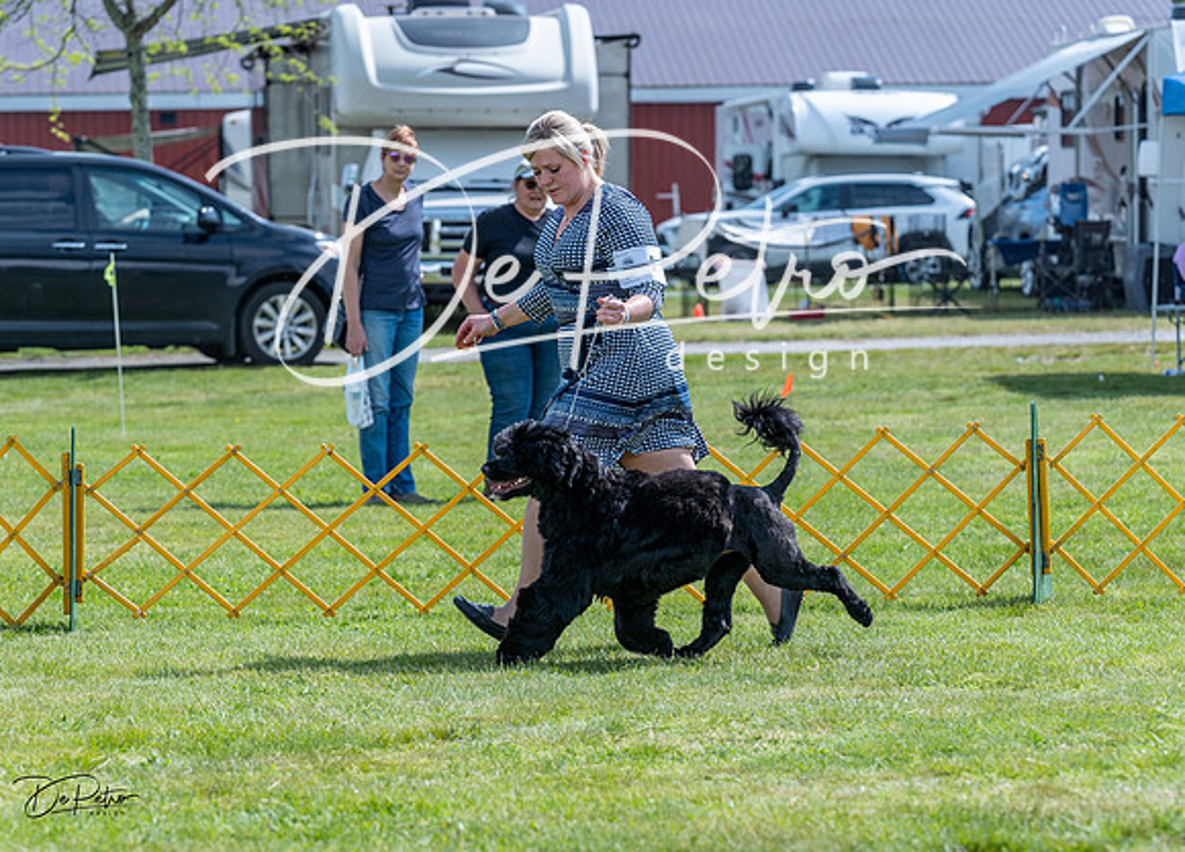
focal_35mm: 150
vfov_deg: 9.6
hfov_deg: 13.3
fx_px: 5068
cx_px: 591
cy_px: 383
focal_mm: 121
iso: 400
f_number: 5
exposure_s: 1/1600
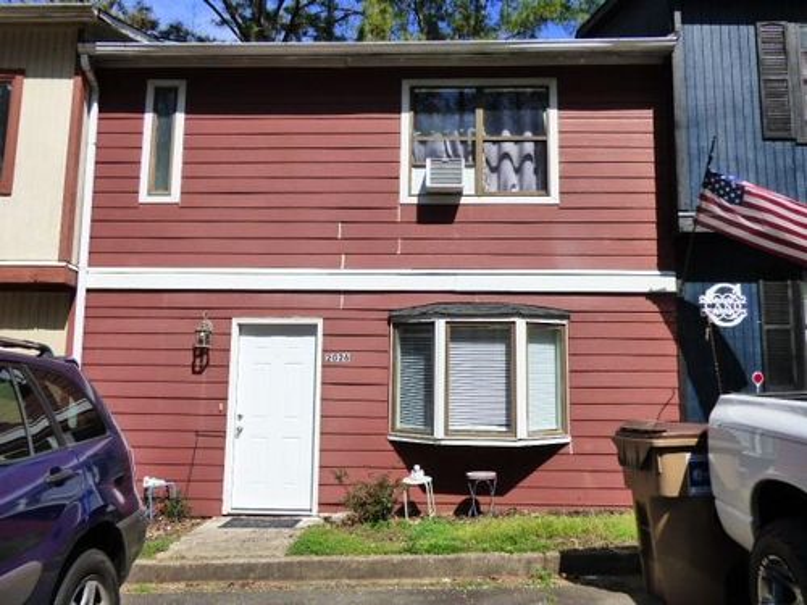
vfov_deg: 46.8
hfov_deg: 60.0
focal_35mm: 30
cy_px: 302
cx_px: 404
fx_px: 699
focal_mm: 5.29
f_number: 3.3
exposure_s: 1/1600
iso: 250
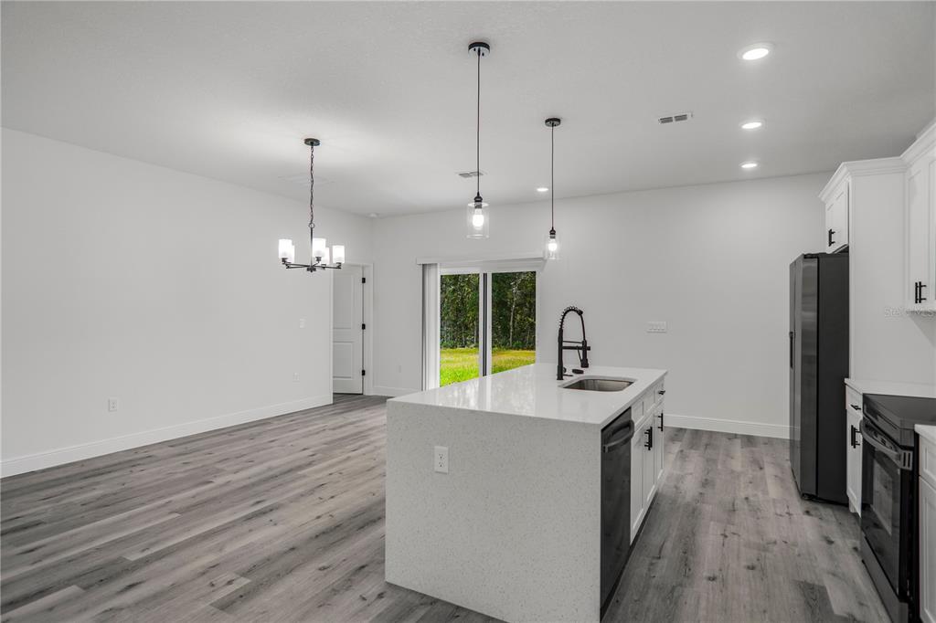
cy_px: 312
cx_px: 468
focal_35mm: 18
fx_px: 468
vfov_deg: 67.3
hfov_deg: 90.0
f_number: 3.2
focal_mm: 12
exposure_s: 1/80
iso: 100
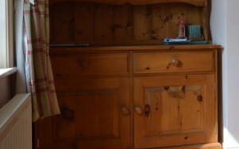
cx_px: 217
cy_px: 30
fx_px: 436
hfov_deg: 29.3
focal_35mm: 67
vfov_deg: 19.2
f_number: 18
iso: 100
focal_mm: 20
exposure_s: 1/6
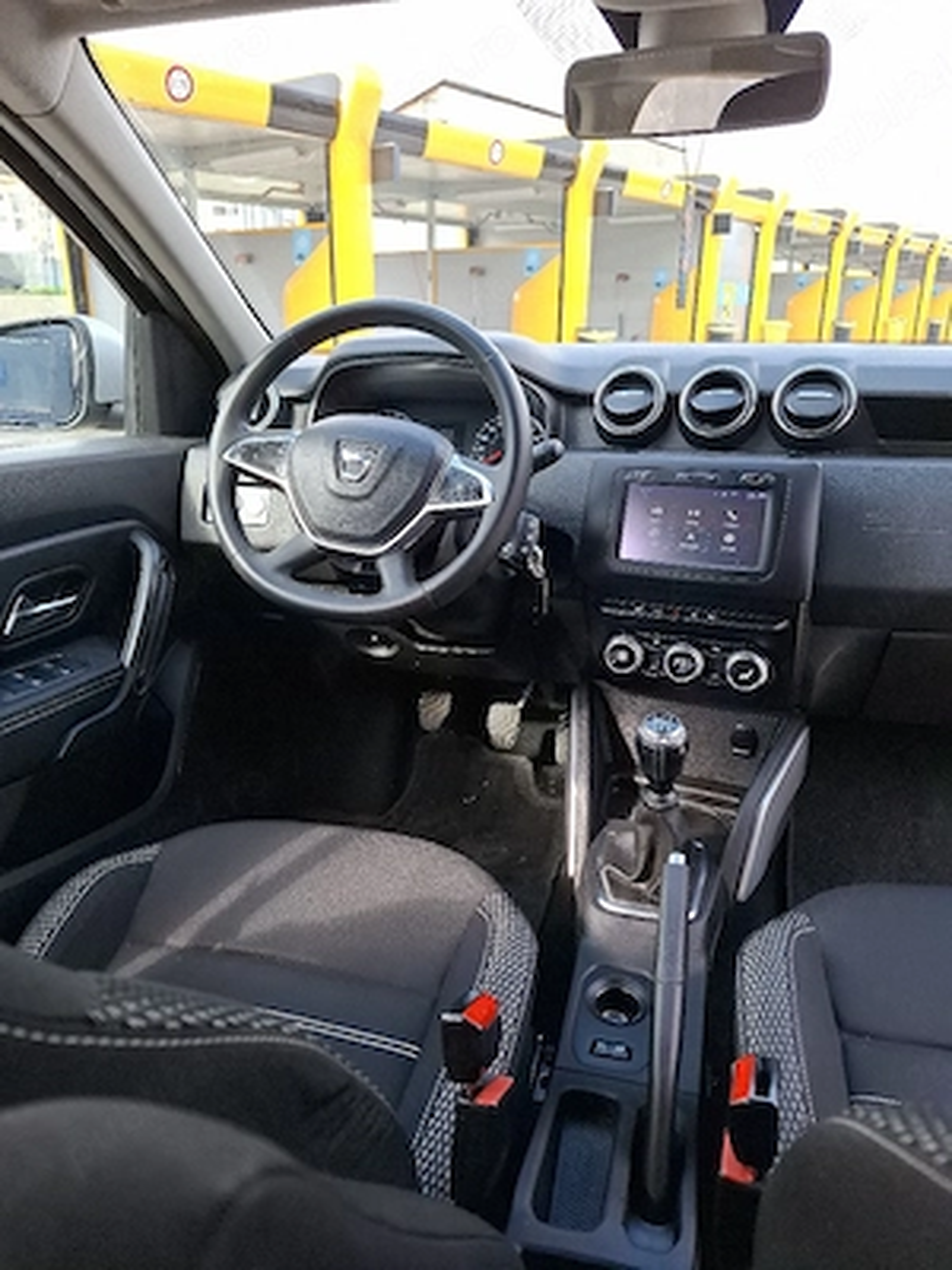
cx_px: 476
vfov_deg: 73.9
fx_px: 843
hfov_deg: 58.9
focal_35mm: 23
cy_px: 635
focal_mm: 5.54
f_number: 1.8
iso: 50
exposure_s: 1/156
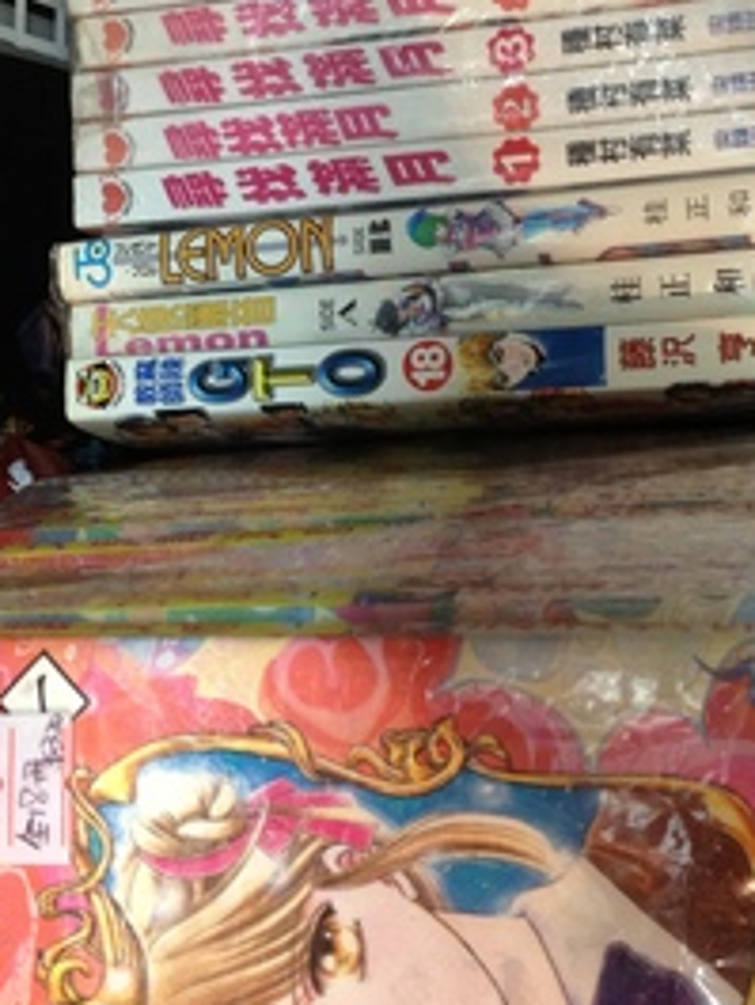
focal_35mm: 66
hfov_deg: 22.3
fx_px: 1918
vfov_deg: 29.3
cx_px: 355
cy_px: 402
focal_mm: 4.28
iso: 125
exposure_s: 1/20
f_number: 2.4
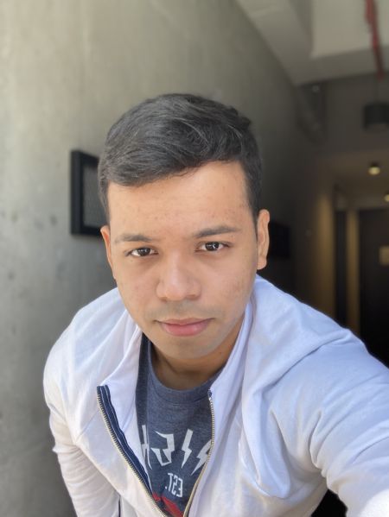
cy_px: 258
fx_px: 479
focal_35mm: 32
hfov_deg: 44.2
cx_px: 194
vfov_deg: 56.8
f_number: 2.2
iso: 20
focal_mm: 2.87
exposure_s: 1/142
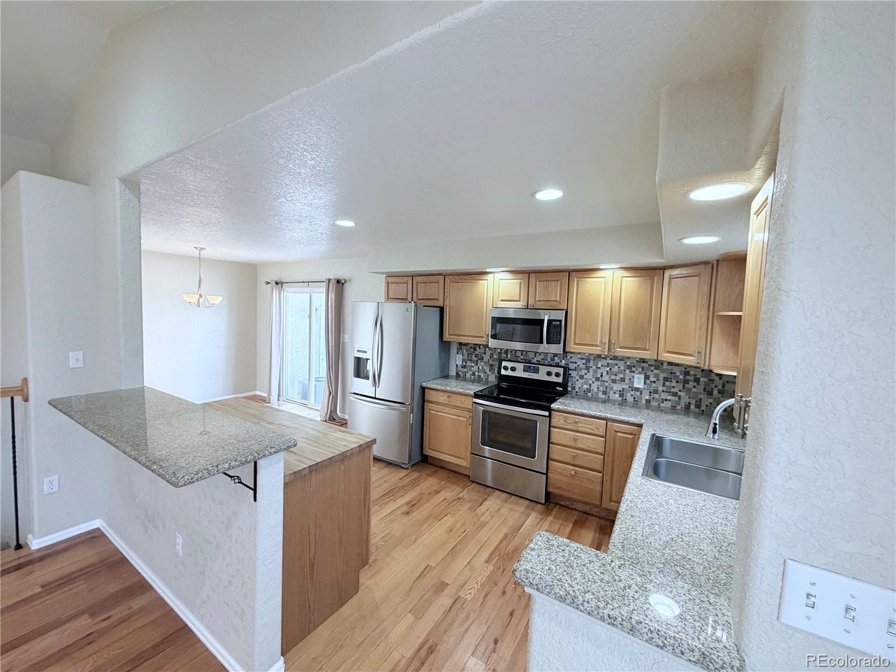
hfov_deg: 102.1
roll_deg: -2.2
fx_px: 362
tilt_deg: -3.6
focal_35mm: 14
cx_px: 448
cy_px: 336
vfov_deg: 85.7
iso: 250
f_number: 2.2
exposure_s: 1/120
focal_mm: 2.22
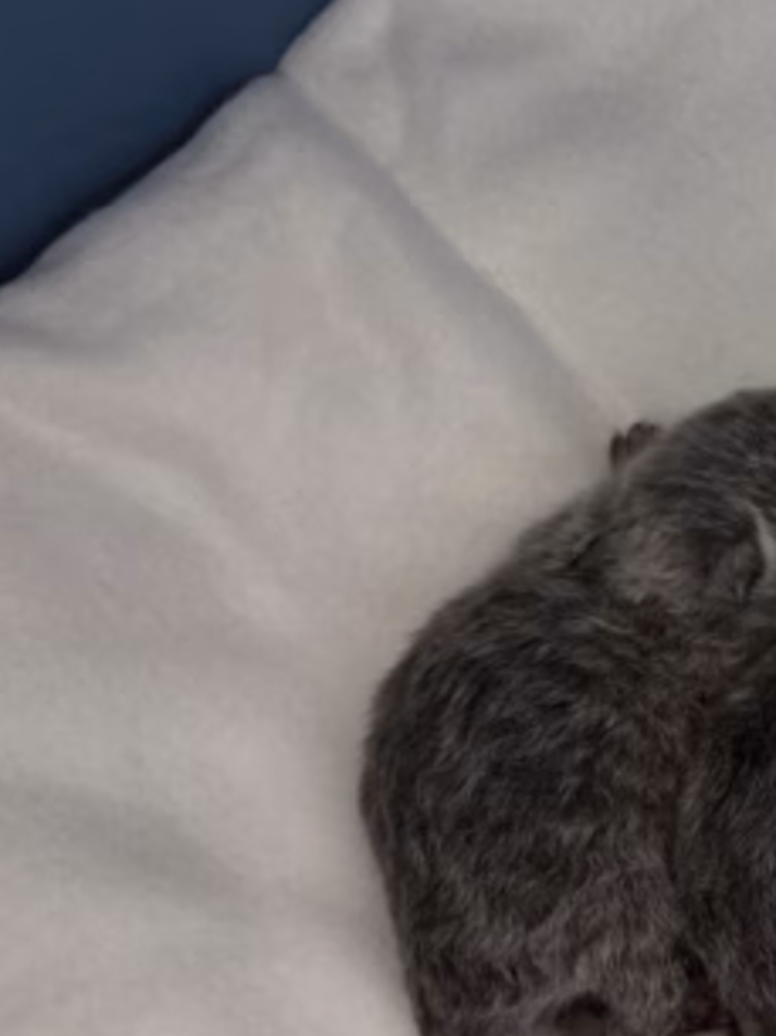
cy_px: 1236
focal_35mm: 77
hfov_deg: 17.0
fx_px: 2305
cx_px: 1223
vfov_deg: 23.3
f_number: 1.7
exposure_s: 1/52
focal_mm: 6.3
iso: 250
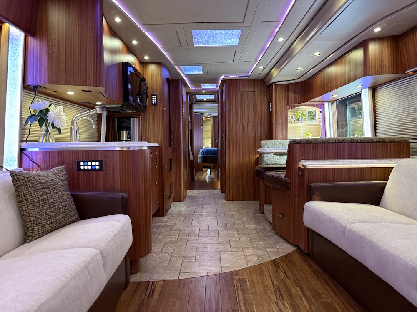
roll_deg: +1.2
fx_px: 289
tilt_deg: -1.5
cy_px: 156
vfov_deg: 56.8
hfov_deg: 71.6
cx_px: 208
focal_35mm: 24
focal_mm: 6.76
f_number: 1.78
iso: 1000
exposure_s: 1/30
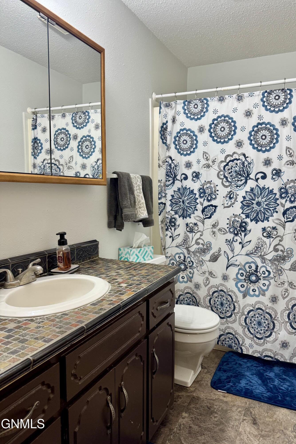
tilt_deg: -6.4
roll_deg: +0.0
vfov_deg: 71.5
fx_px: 308
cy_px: 222
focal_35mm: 25
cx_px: 166
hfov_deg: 51.1
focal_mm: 6.76
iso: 160
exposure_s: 1/120
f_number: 1.78
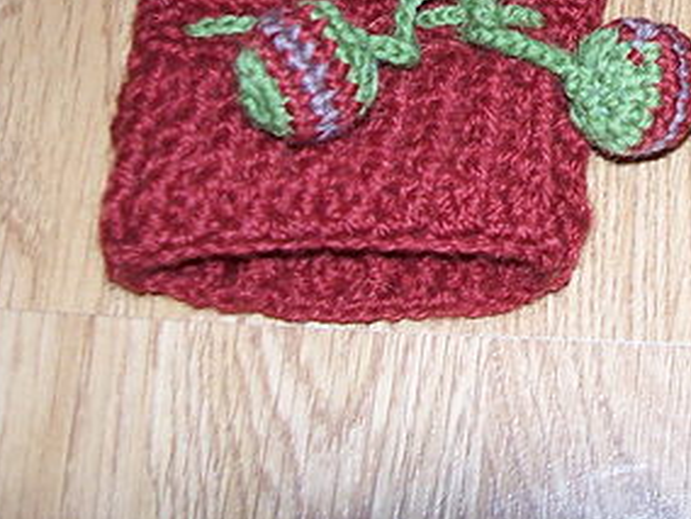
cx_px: 742
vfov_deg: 18.0
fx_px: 1577
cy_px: -54
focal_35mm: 79
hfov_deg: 23.3
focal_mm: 6
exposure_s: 1/60
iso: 140
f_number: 2.8
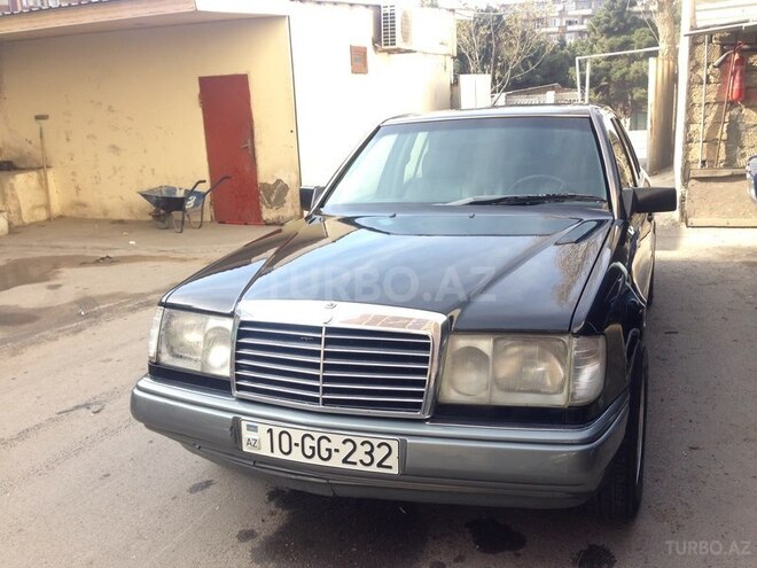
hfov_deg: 55.4
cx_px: 378
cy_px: 284
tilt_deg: -14.2
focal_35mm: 33
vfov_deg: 42.9
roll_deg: +2.2
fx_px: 722
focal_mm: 4.12
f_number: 2.4
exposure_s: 1/214
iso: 50
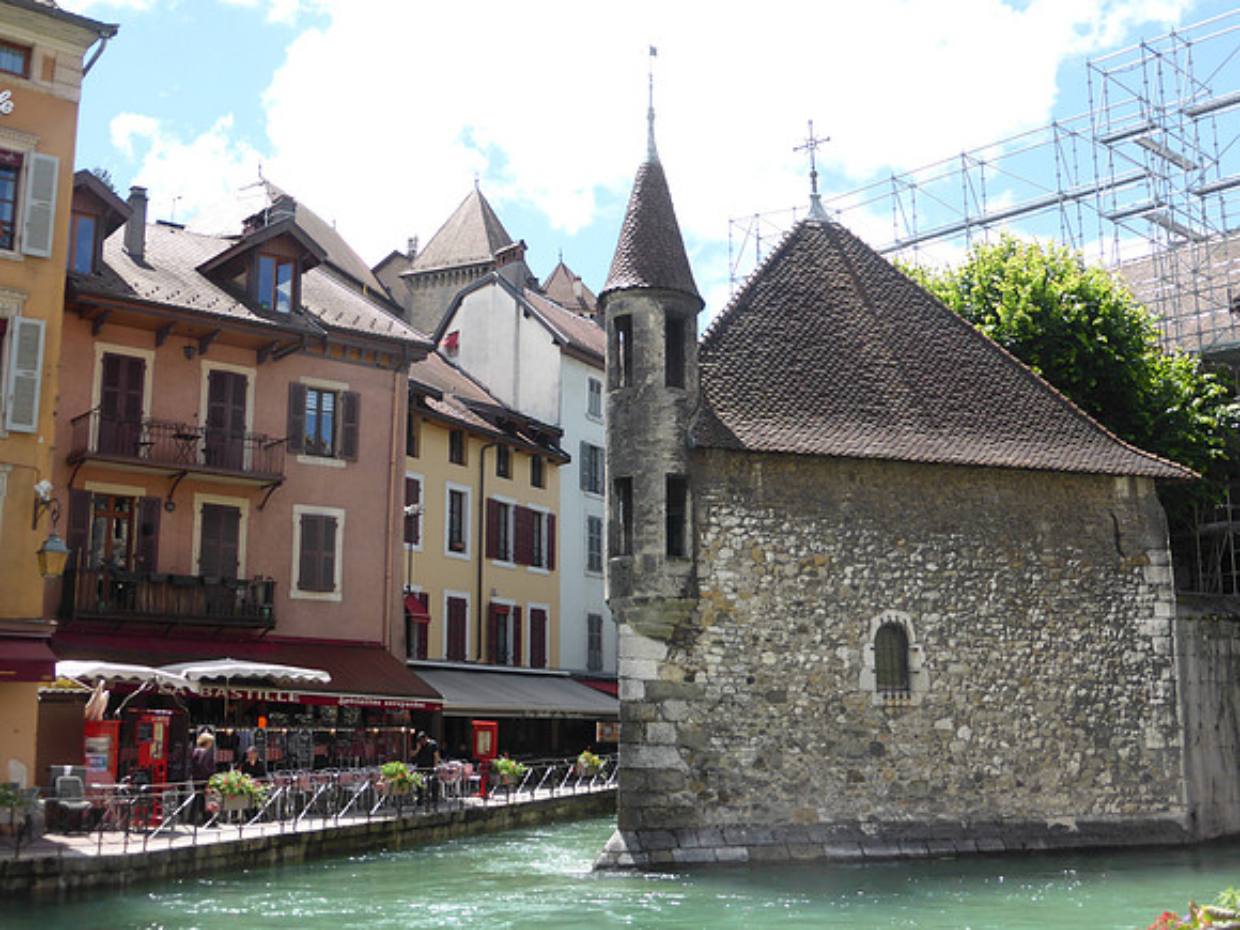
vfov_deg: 36.0
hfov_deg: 46.8
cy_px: 465
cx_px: 620
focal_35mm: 40
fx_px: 1433
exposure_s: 1/400
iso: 100
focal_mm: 6.9
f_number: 3.9
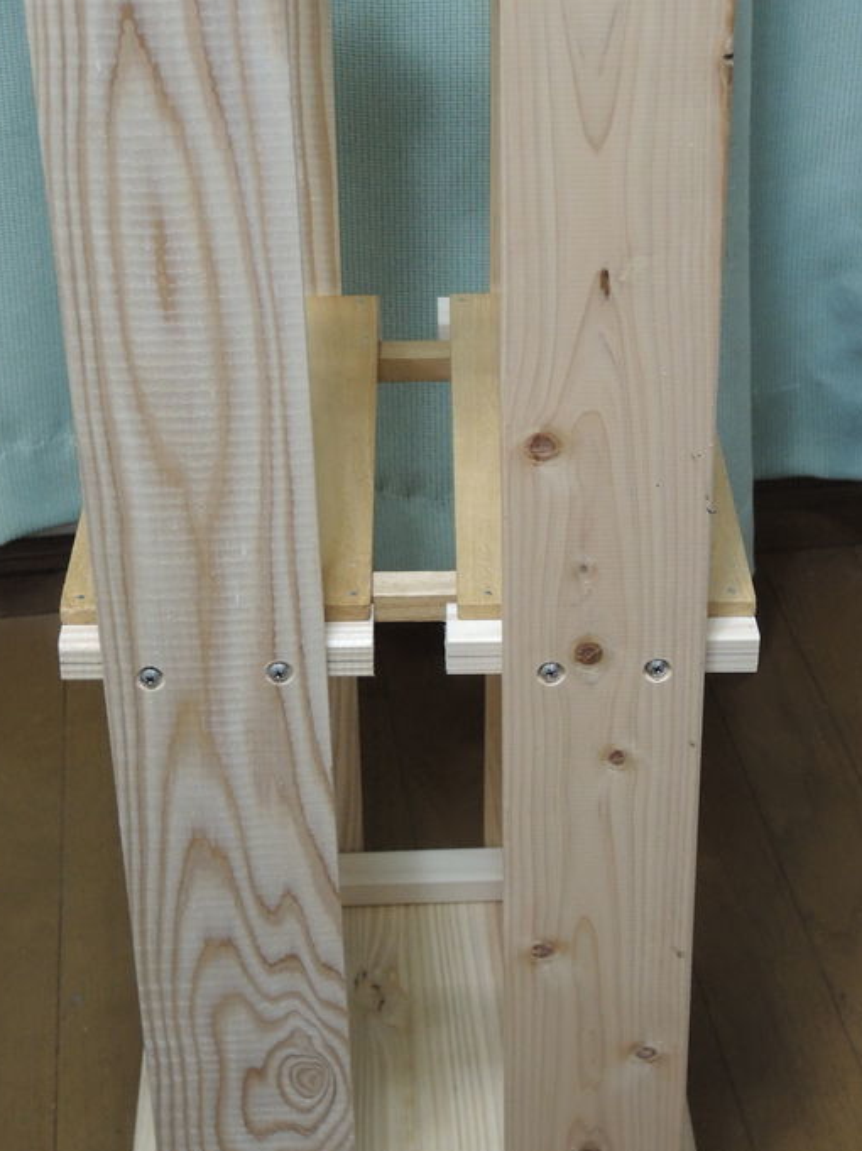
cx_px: 466
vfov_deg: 28.8
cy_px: 392
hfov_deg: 21.9
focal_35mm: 67
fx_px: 2227
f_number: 2.2
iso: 400
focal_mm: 8.2
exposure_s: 1/20
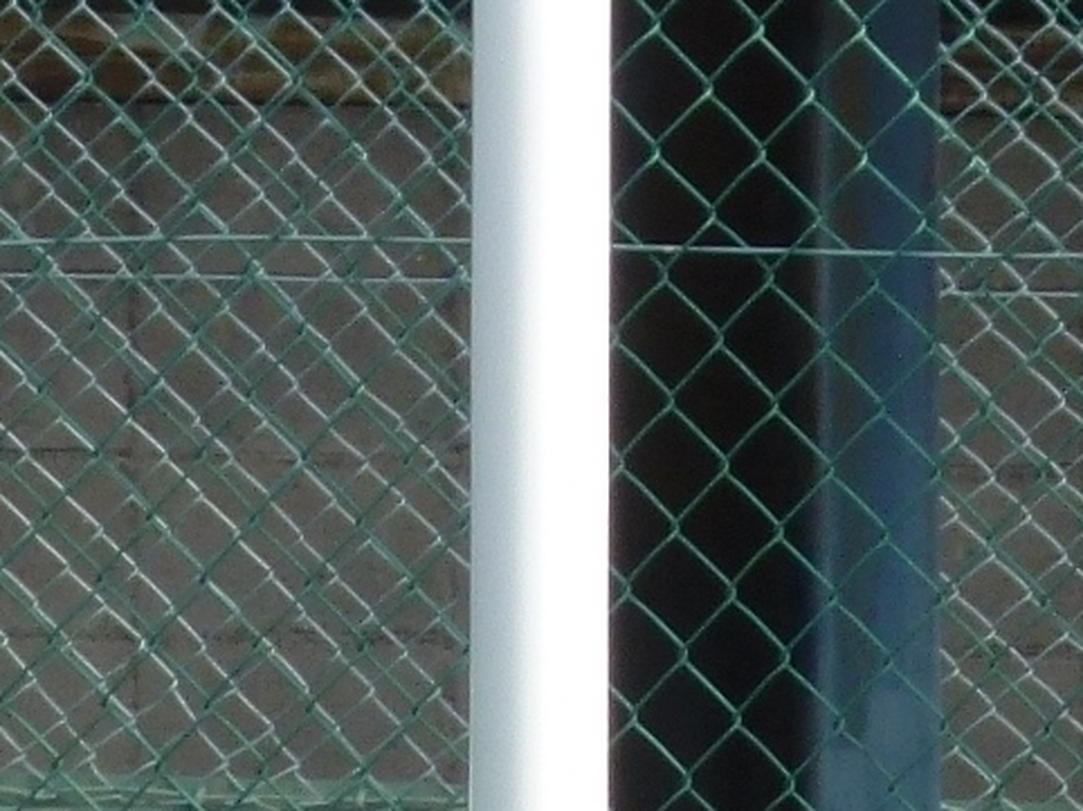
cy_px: -1047
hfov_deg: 1.7
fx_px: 35555
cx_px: 638
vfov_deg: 1.3
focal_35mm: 1137
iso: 100
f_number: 5.5
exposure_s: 1/200
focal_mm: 38.3
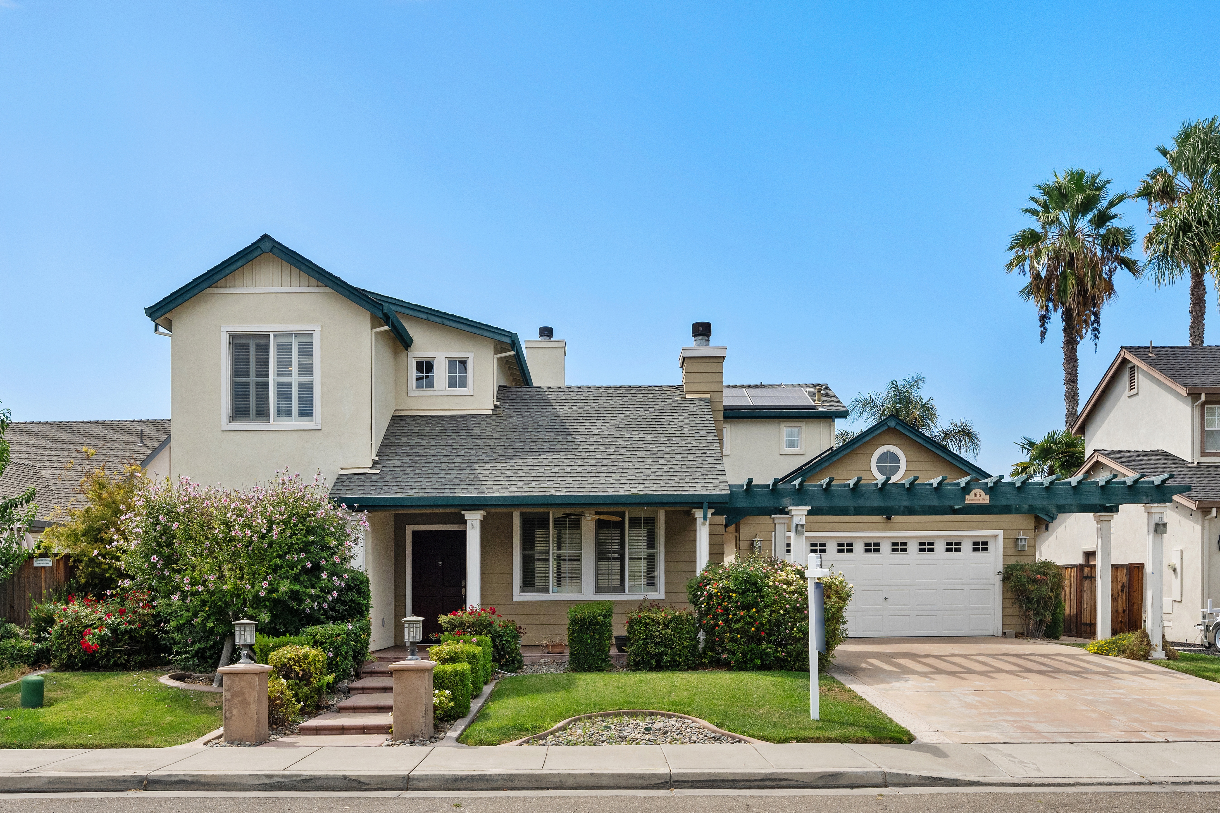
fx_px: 1016
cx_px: 610
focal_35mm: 30
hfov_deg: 61.9
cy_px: 406
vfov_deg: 43.6
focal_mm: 20
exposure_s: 1/1000
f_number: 9
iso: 400
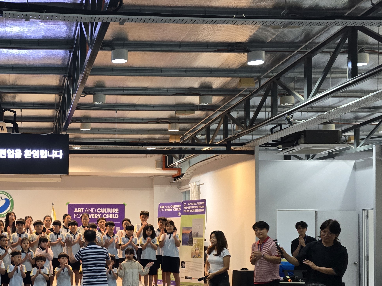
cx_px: 53
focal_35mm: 47
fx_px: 519
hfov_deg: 38.2
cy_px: 219
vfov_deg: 30.3
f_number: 1.7
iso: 640
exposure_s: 1/60
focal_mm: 6.3
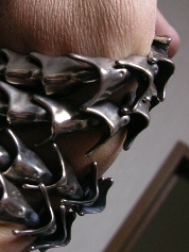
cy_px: 63
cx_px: 48
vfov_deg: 27.4
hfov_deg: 20.9
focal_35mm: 70
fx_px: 509
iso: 100
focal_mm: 5.7
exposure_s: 1/30
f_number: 2.8
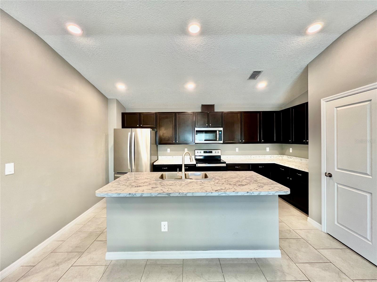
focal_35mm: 13
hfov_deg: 106.2
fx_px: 142
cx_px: 188
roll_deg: +0.9
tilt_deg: -1.0
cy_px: 141
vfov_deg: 89.9
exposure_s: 1/60
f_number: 1.8
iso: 200
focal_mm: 1.57
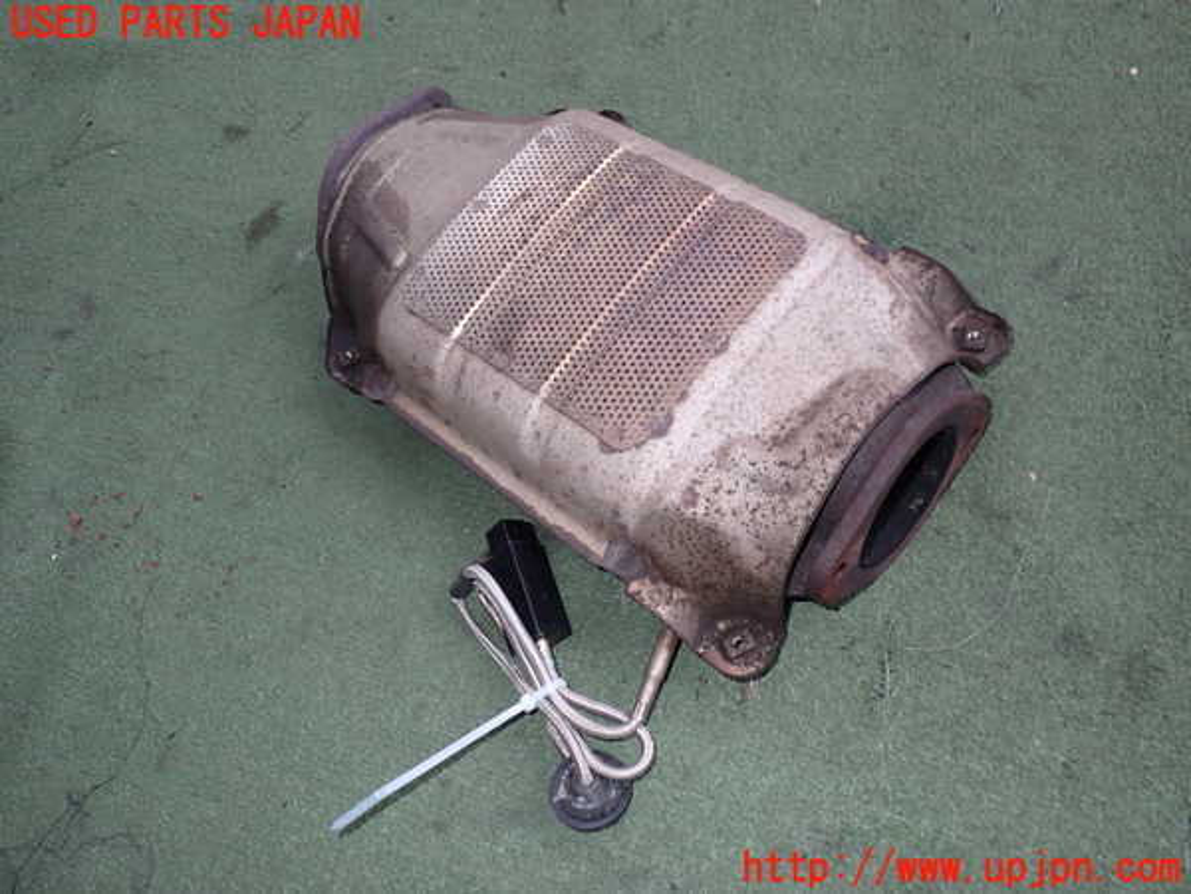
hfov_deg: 60.0
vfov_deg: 46.8
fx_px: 1032
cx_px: 596
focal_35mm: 30
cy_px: 447
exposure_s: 1/30
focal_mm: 5.4
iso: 160
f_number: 6.3
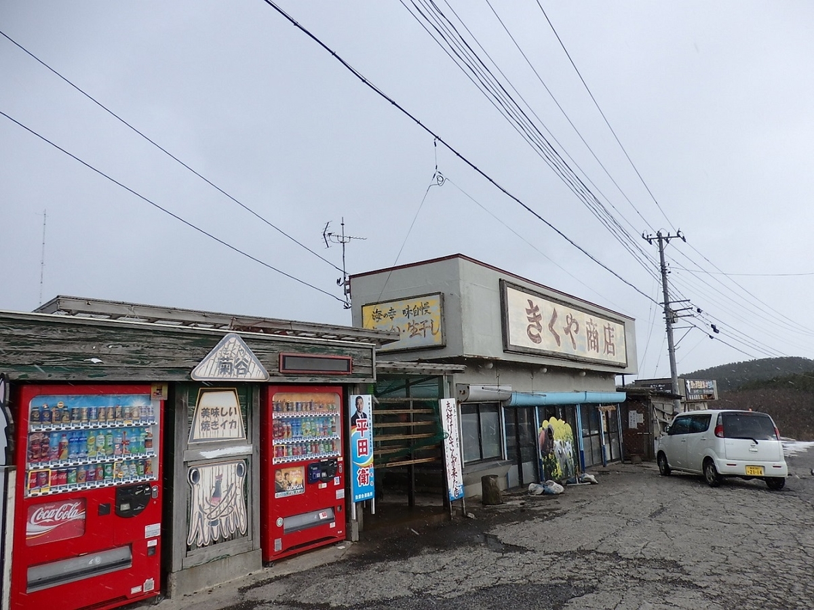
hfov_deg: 69.4
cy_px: 305
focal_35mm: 25
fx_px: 588
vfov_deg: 54.9
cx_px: 407
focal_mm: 4.5
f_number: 3
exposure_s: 1/320
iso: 125
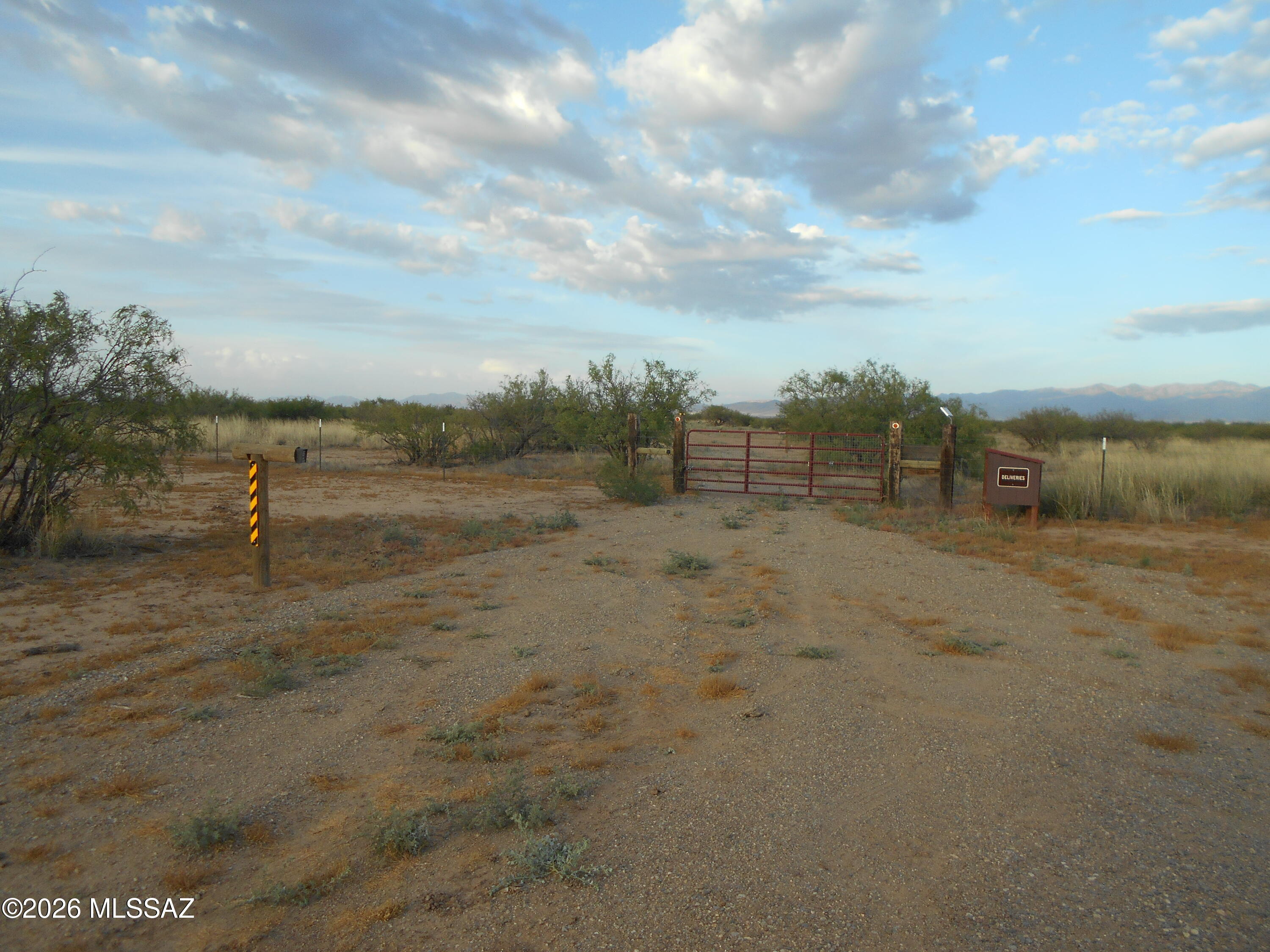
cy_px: 476
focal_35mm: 26
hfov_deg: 67.3
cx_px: 635
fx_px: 954
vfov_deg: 53.1
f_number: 3.2
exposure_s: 1/400
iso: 80
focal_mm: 4.6
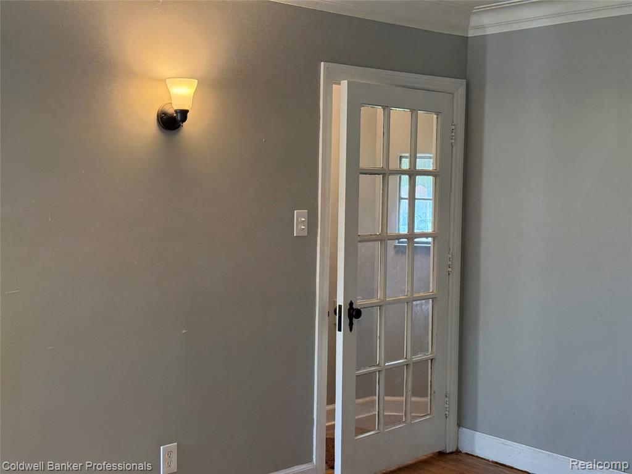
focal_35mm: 48
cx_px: 316
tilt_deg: -2.4
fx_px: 876
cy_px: 237
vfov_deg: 30.3
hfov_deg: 39.7
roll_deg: -0.4
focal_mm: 6.76
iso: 250
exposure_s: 1/120
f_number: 1.78
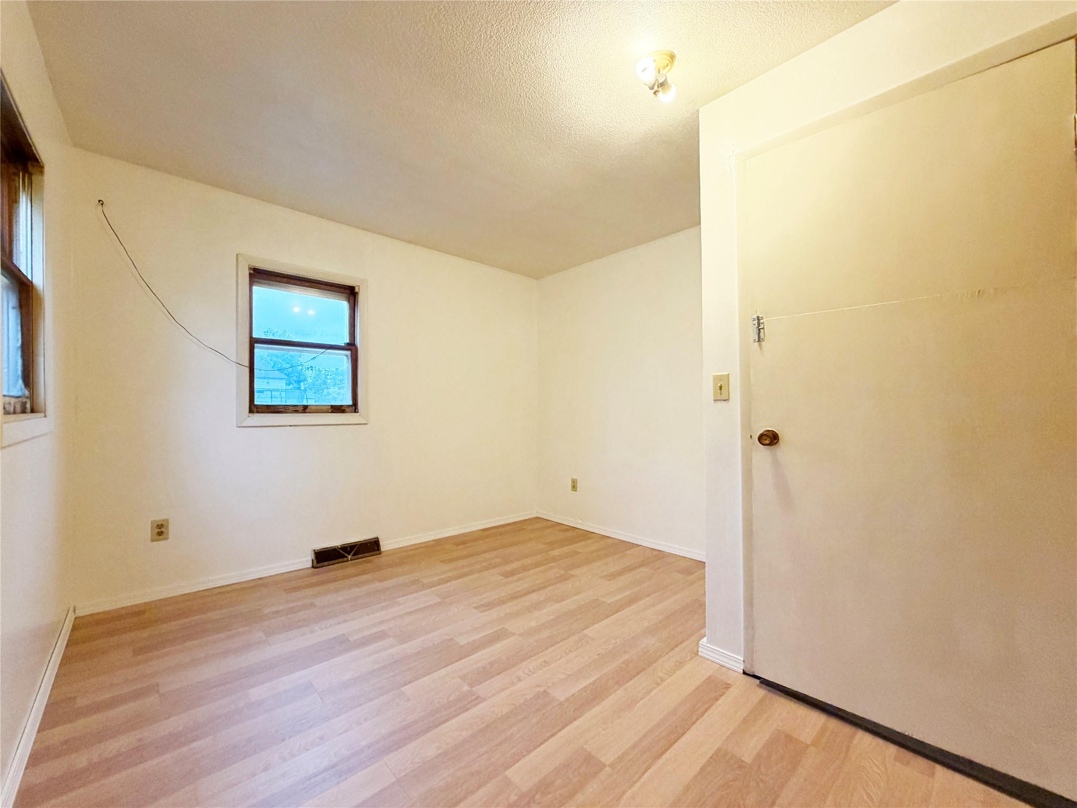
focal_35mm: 14
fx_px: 436
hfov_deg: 102.1
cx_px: 538
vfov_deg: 85.7
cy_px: 404
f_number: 2.2
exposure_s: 1/60
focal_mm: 2.22
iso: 200
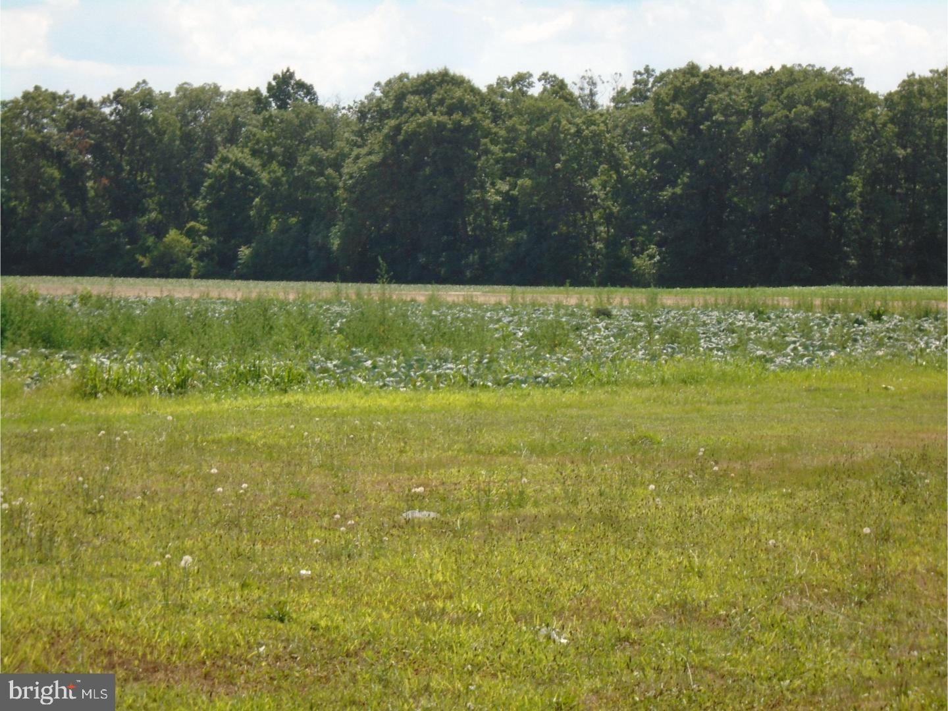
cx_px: 474
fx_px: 3560
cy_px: 356
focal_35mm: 130
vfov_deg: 11.4
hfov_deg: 15.2
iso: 100
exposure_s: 1/250
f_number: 6.4
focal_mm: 23
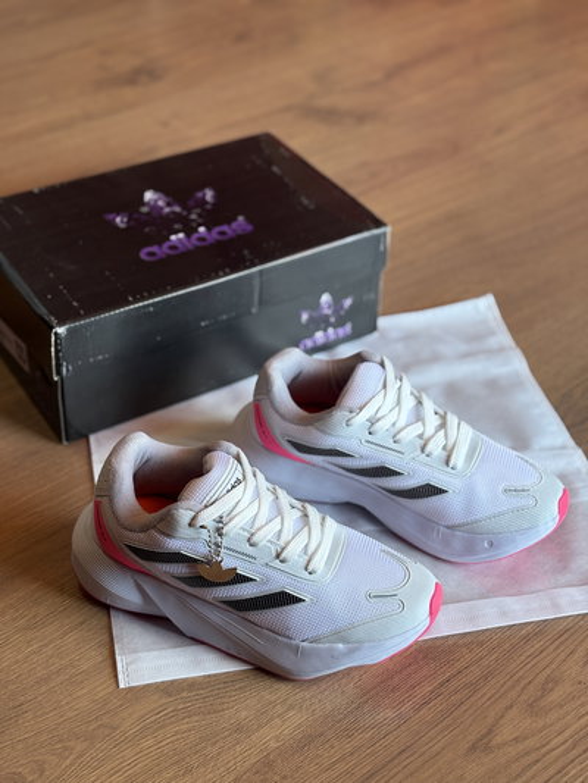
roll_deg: -3.5
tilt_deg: -38.7
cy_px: 392
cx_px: 294
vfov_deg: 36.8
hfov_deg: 28.0
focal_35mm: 52
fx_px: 1177
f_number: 1.6
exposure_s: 1/50
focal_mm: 5.96
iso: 50
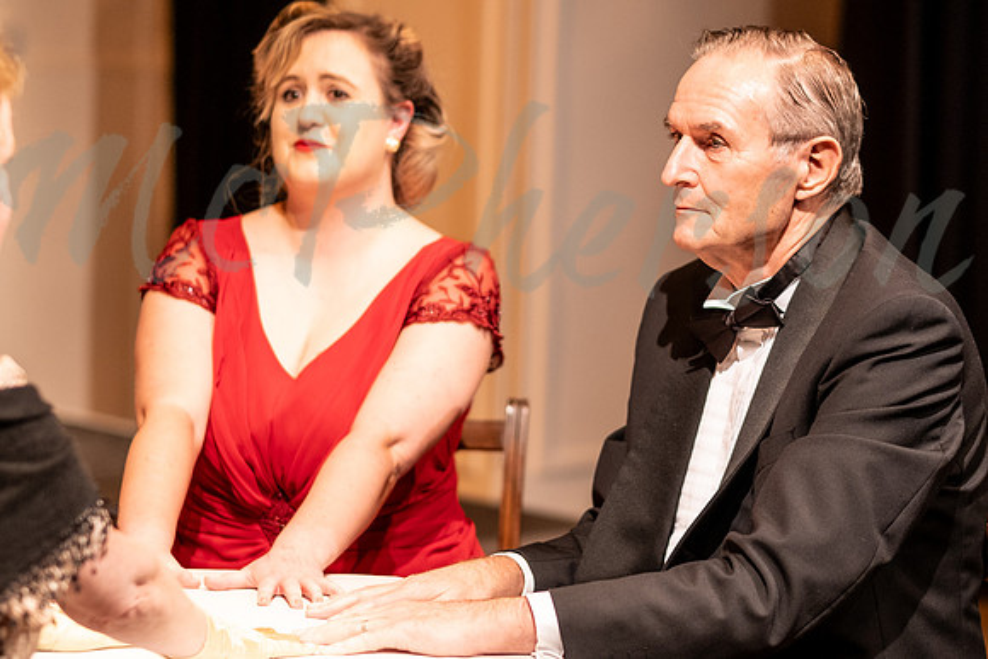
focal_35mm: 128
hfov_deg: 16.1
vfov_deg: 10.8
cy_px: 307
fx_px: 3501
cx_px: 571
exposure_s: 1/250
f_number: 1.6
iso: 400
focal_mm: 56
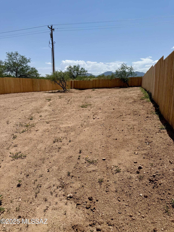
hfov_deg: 56.8
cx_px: 87
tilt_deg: -10.1
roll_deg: -0.6
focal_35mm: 24
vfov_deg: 71.6
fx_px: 161
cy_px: 116
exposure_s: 1/9091
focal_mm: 6.76
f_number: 1.78
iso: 80
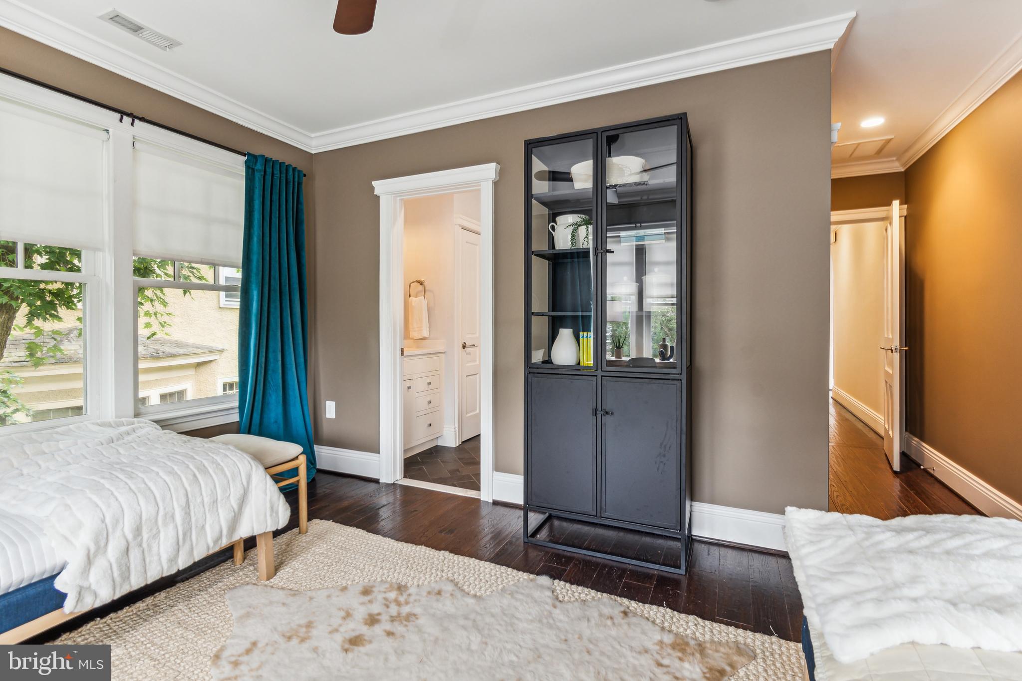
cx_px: 511
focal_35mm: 15
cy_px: 340
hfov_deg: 100.4
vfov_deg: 77.3
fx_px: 426
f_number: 10
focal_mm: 10
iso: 200
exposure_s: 1
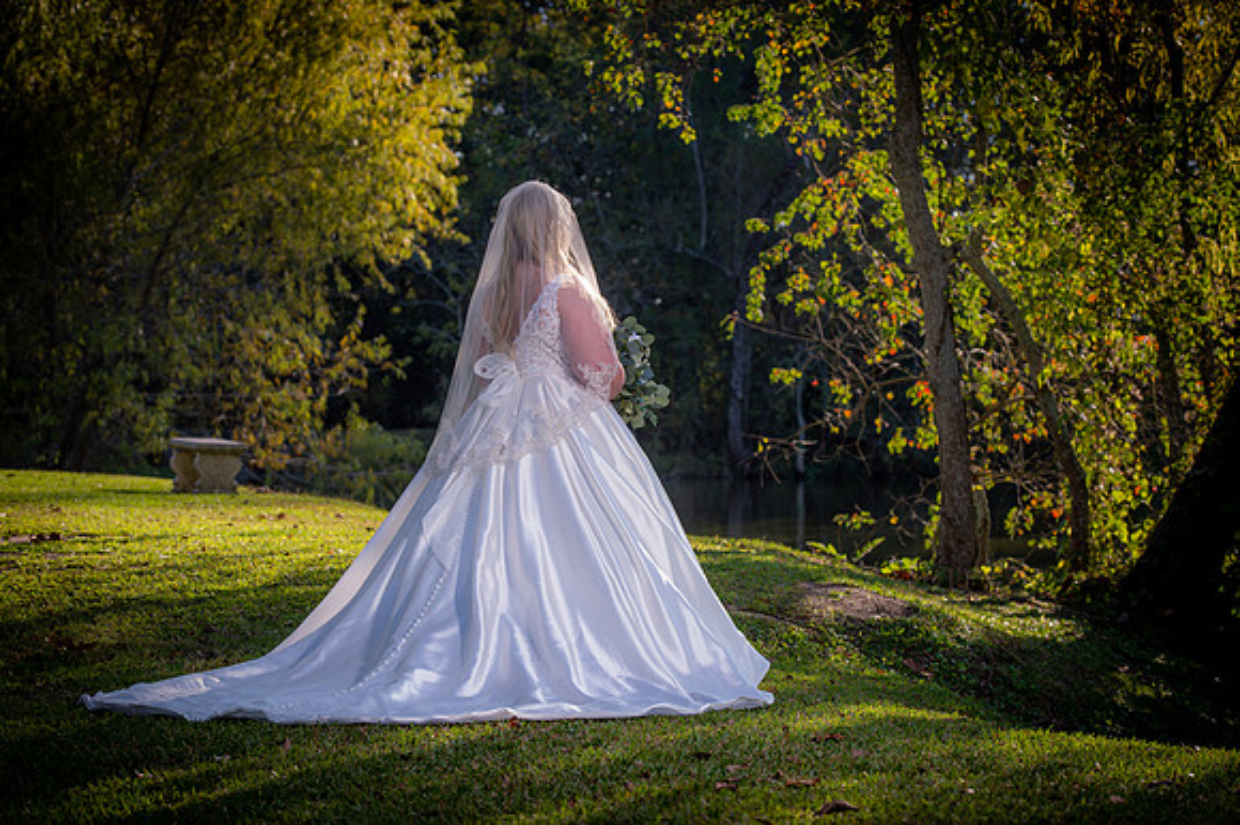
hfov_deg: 22.6
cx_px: 620
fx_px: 3098
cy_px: 412
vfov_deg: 15.2
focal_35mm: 90
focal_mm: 90
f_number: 5.6
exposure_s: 1/125
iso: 100
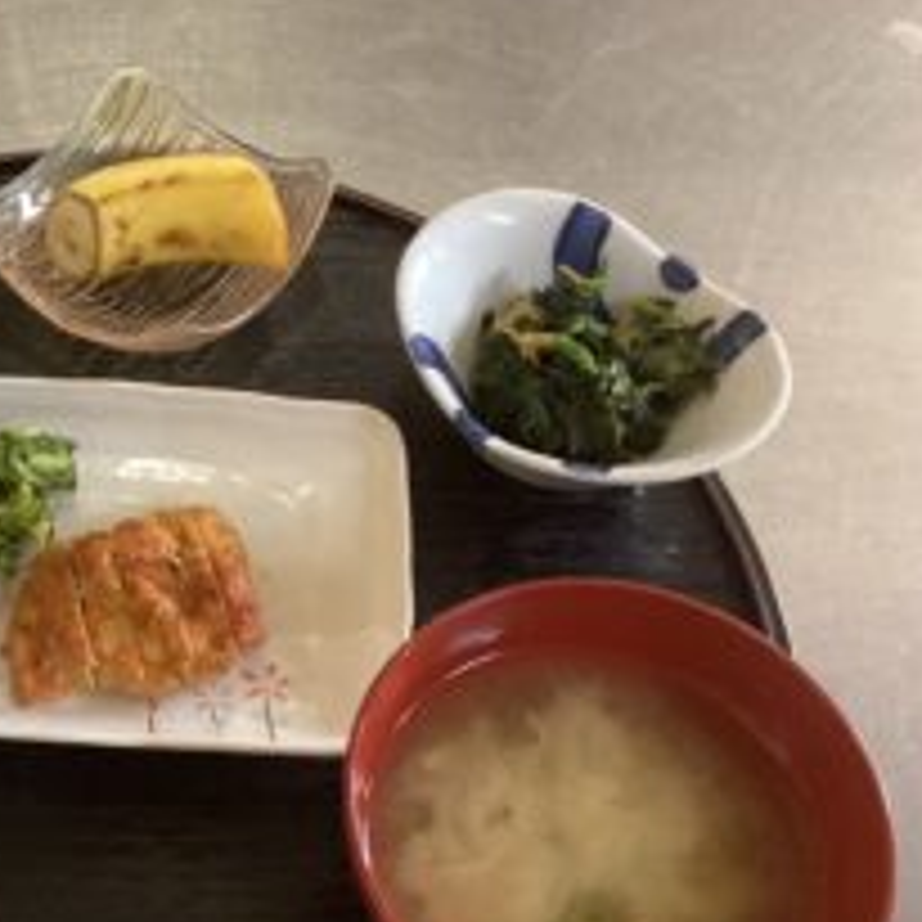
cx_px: 124
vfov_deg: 33.7
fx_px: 1507
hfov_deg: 32.6
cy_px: 609
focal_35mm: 50
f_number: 2.4
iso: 320
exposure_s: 1/60
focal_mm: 3.3
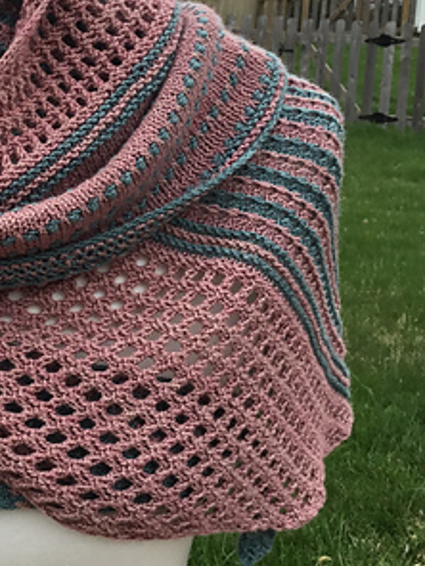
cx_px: -23
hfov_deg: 21.0
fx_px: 1097
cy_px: 210
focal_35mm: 67
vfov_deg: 28.9
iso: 25
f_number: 2.4
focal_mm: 3.3
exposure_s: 1/304
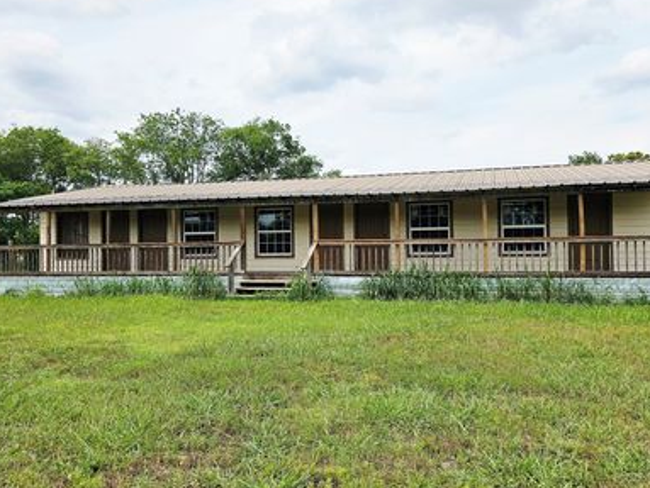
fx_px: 564
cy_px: 238
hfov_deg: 59.9
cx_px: 324
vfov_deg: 46.9
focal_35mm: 30
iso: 10
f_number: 1.7
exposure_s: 1/909
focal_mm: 6.3
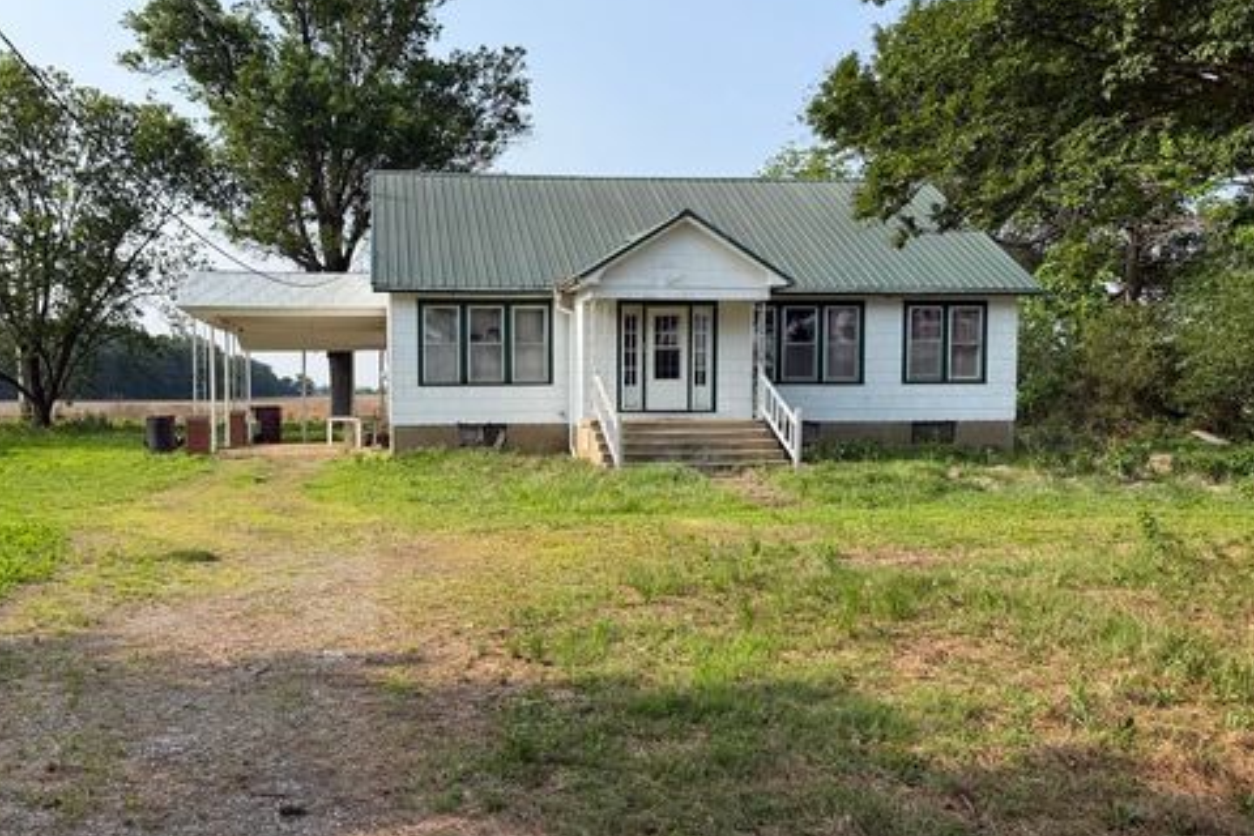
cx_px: 611
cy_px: 366
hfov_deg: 69.4
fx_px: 906
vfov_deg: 49.4
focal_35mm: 26
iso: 100
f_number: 1.78
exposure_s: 1/3425
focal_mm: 6.76
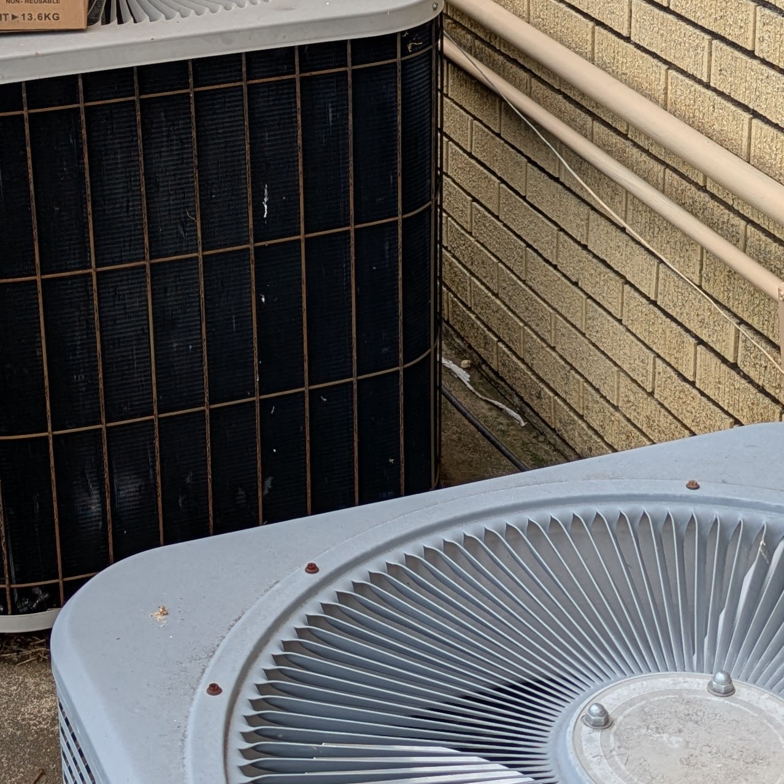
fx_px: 2050
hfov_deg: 21.6
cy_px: 150
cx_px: 265
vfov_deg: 21.4
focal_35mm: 80
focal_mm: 5.43
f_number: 1.89
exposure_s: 1/459
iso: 25
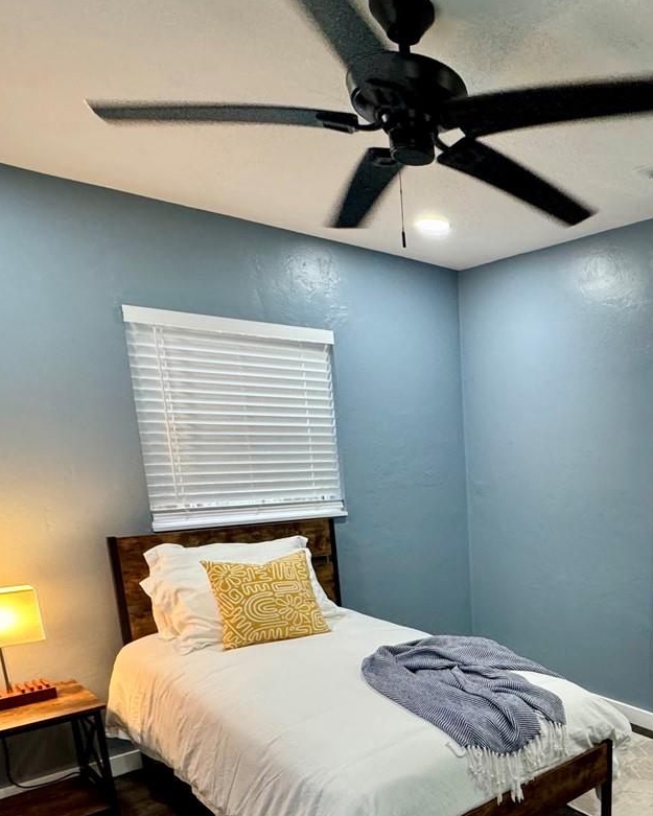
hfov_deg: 45.8
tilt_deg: -12.5
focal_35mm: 28
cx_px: 607
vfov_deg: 59.4
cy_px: 598
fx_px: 676
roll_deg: +0.1
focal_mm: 2.22
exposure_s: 1/120
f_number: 2.2
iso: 320
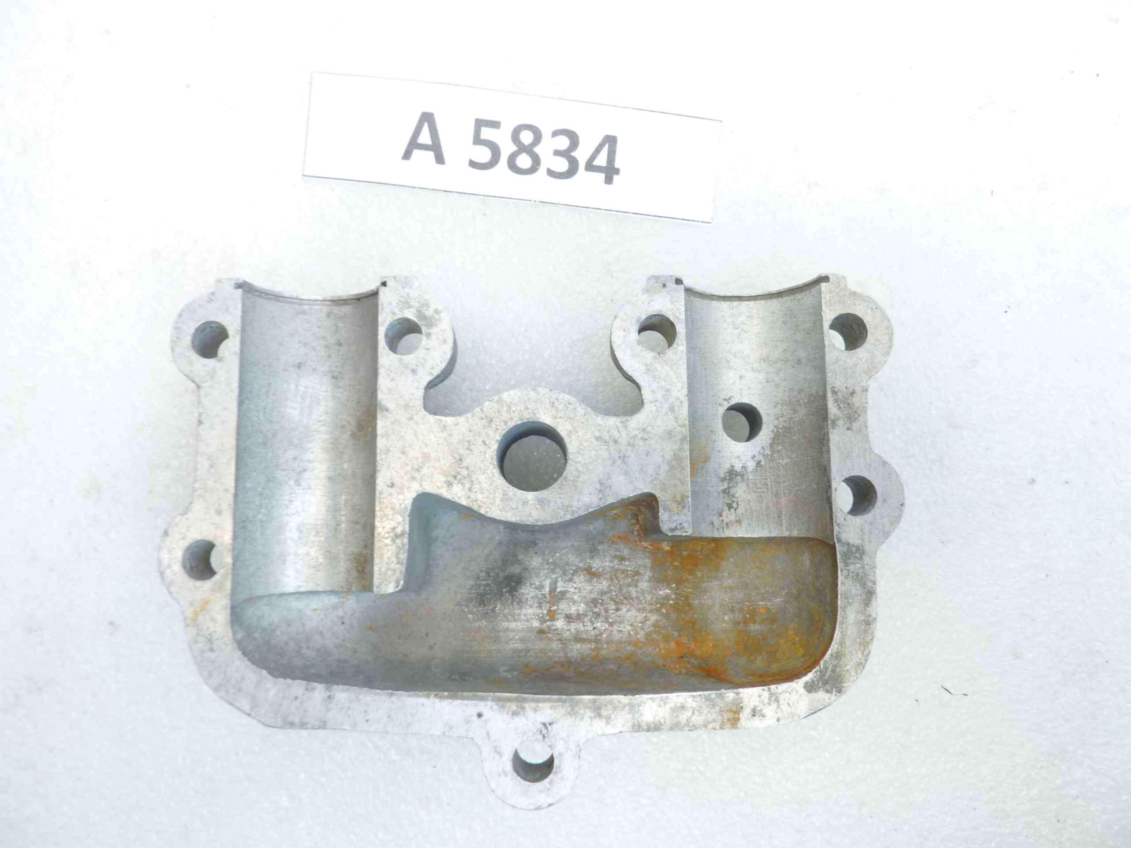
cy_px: 424
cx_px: 566
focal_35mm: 25
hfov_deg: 69.4
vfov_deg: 54.9
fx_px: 817
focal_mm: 4.1
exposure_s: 1/10
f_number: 3.3
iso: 80
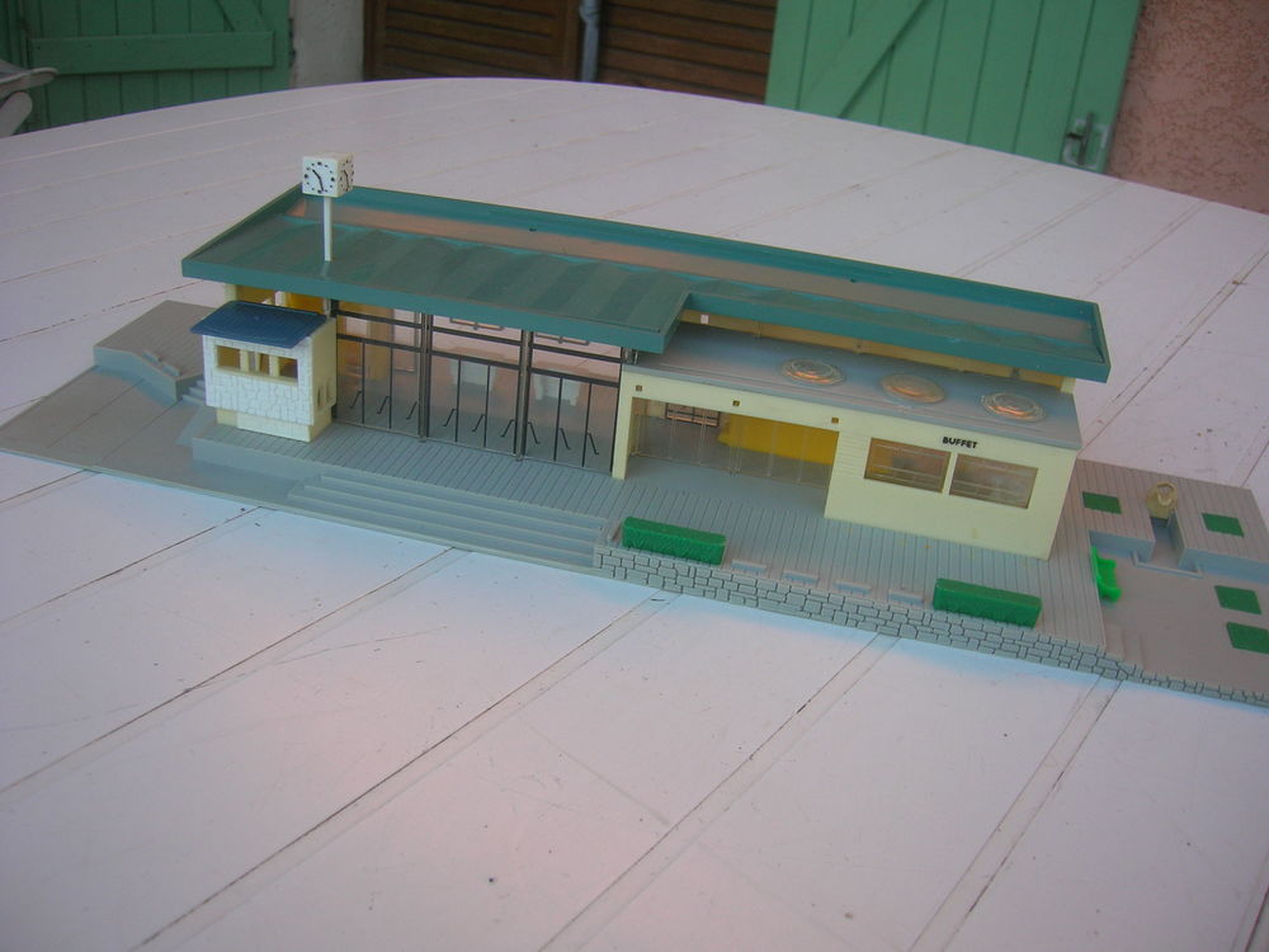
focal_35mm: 34
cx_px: 634
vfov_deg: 41.8
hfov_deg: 54.0
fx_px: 1246
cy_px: 476
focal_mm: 5.7
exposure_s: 1/95
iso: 50
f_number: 2.9
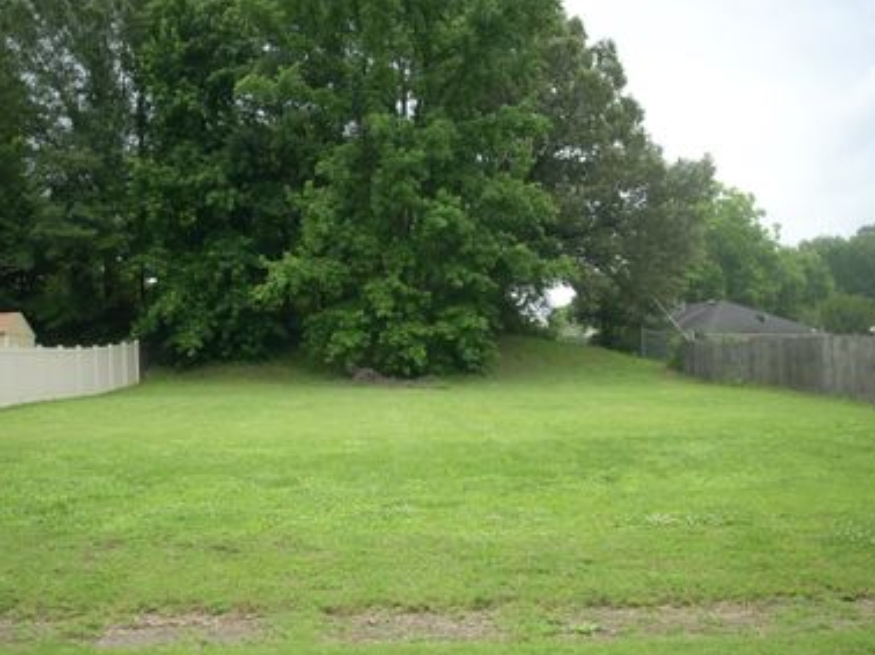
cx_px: 412
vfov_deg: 29.6
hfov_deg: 38.9
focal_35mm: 49
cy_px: 392
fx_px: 1238
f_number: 5.6
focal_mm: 6.2
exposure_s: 1/125
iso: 64
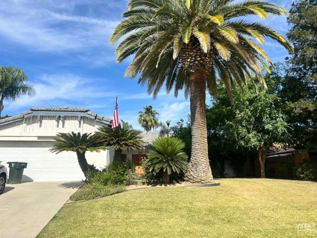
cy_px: 119
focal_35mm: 26
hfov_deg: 67.3
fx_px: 238
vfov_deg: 53.1
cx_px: 158
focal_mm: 5.7
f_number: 1.5
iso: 50
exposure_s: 1/4274
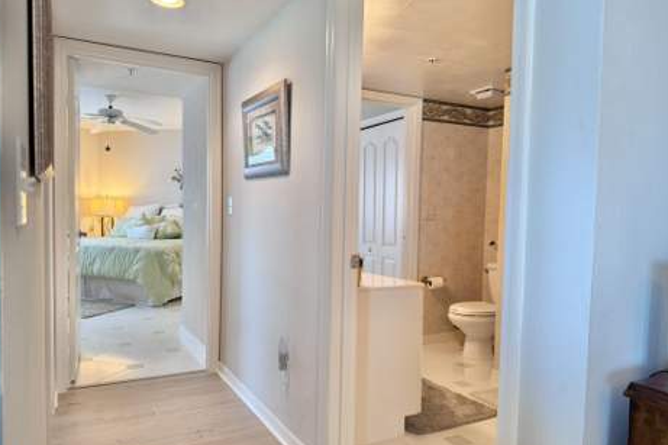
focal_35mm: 26
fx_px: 482
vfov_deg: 49.5
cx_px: 325
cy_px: 235
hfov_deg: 69.4
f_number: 1.78
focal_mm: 6.76
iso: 125
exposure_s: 1/60
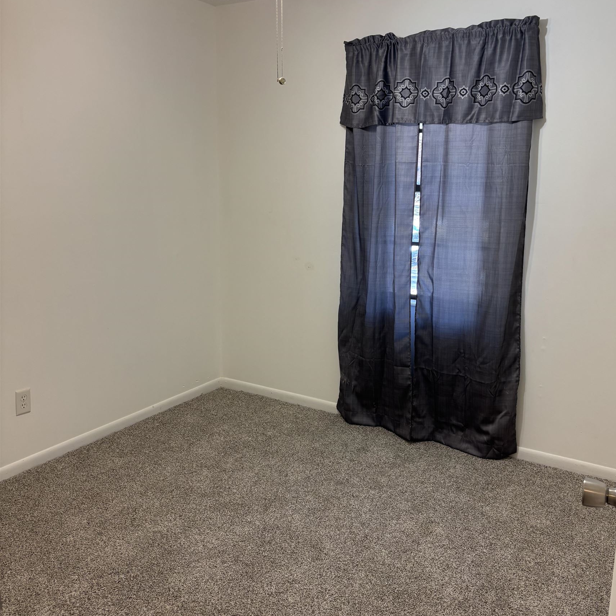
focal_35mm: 31
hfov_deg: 52.5
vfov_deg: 52.5
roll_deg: -0.4
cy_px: 290
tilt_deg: -9.4
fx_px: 624
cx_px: 311
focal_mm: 5.96
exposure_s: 1/60
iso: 80
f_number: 1.6
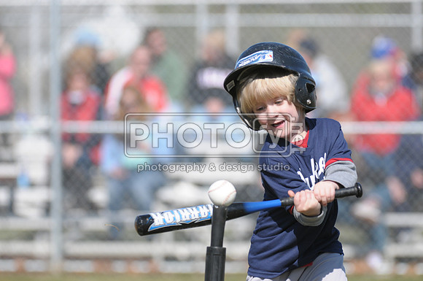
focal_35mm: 360
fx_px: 4224
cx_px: 212
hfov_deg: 5.7
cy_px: 140
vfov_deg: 3.8
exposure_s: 1/2500
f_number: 4.5
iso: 400
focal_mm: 240
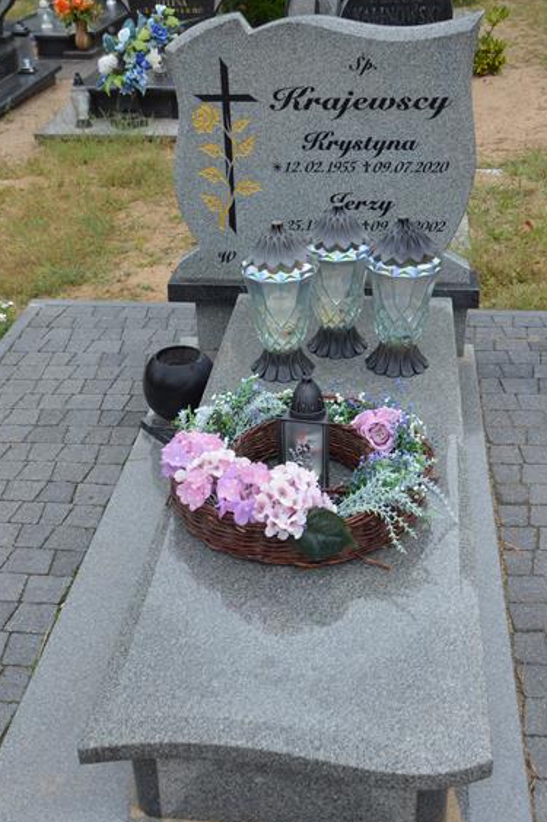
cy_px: 424
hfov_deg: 31.4
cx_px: 290
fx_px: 972
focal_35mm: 43
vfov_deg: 45.9
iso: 250
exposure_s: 1/125
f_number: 5.6
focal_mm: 25
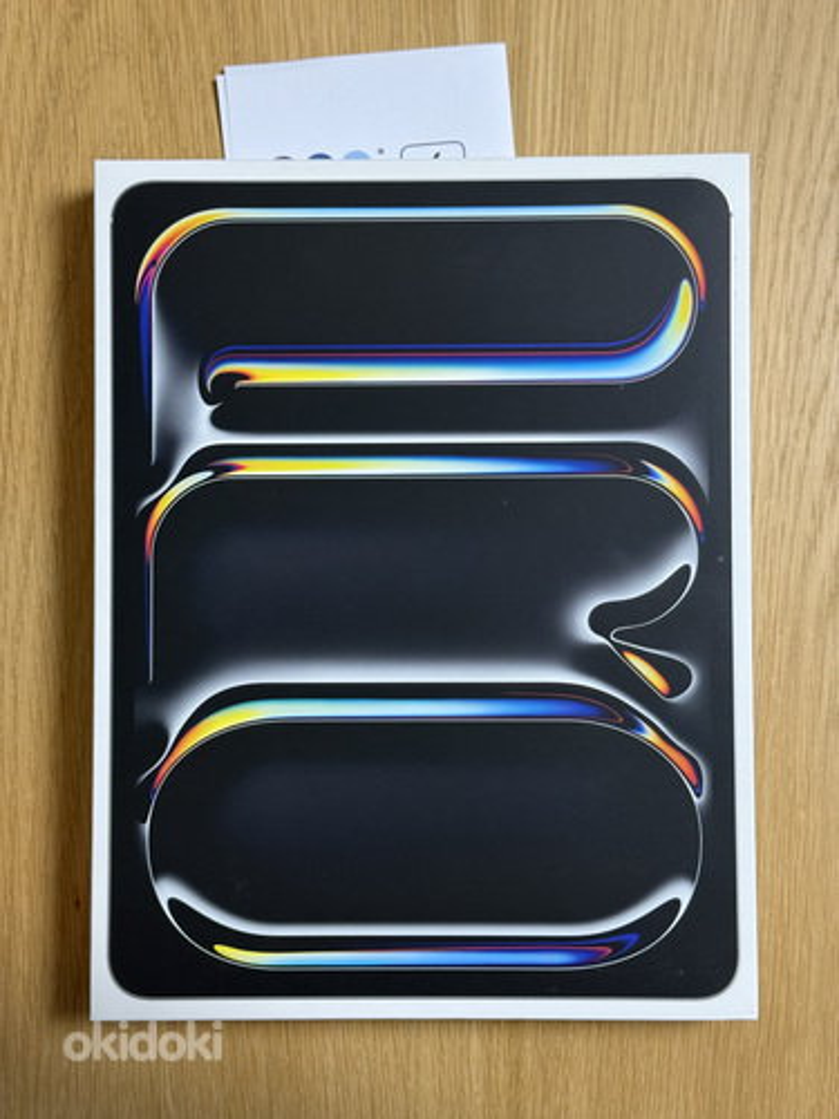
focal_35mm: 48
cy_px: 560
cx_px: 420
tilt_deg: -87.2
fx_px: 1551
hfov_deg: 30.3
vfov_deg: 39.7
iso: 160
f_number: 1.78
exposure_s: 1/50
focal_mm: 6.76
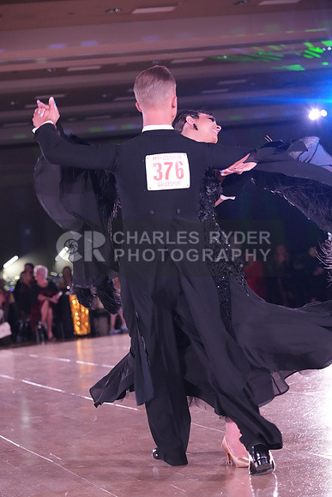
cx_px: 166
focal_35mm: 105
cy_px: 248
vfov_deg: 19.5
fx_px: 1452
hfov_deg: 13.0
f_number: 5
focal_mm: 105
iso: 8000
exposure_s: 1/400
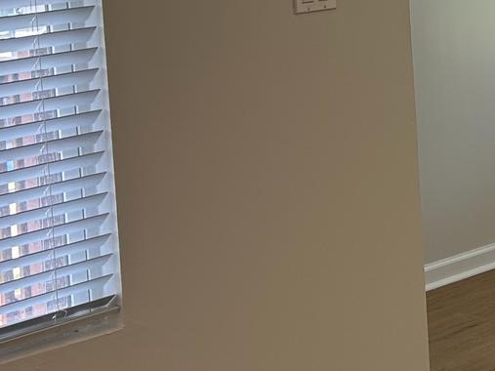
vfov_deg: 13.8
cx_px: 719
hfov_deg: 17.1
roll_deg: +2.9
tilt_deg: -3.7
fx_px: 1501
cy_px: -31
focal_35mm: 105
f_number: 1.5
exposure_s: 1/190
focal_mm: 5.7
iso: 40
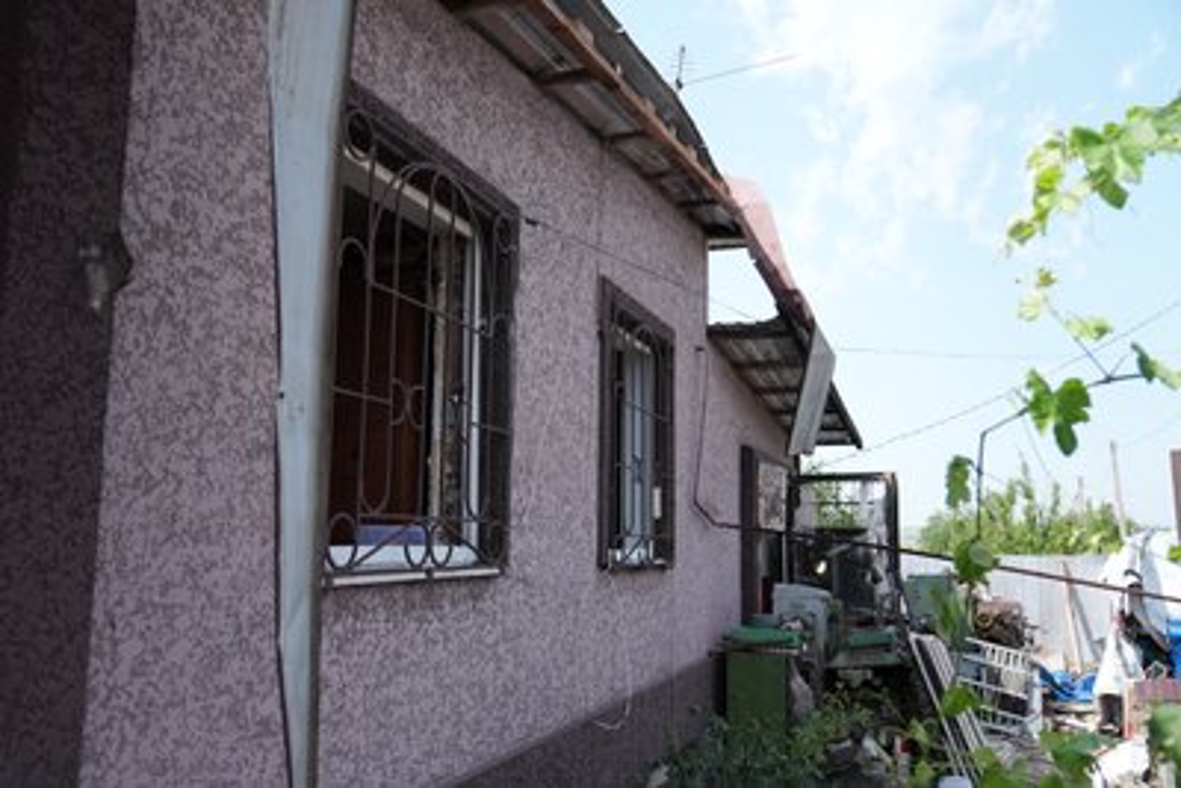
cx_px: 590
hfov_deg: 63.6
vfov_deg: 45.0
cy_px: 394
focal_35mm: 29
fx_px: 952
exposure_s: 1/8000
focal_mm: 29
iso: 1000
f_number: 2.8
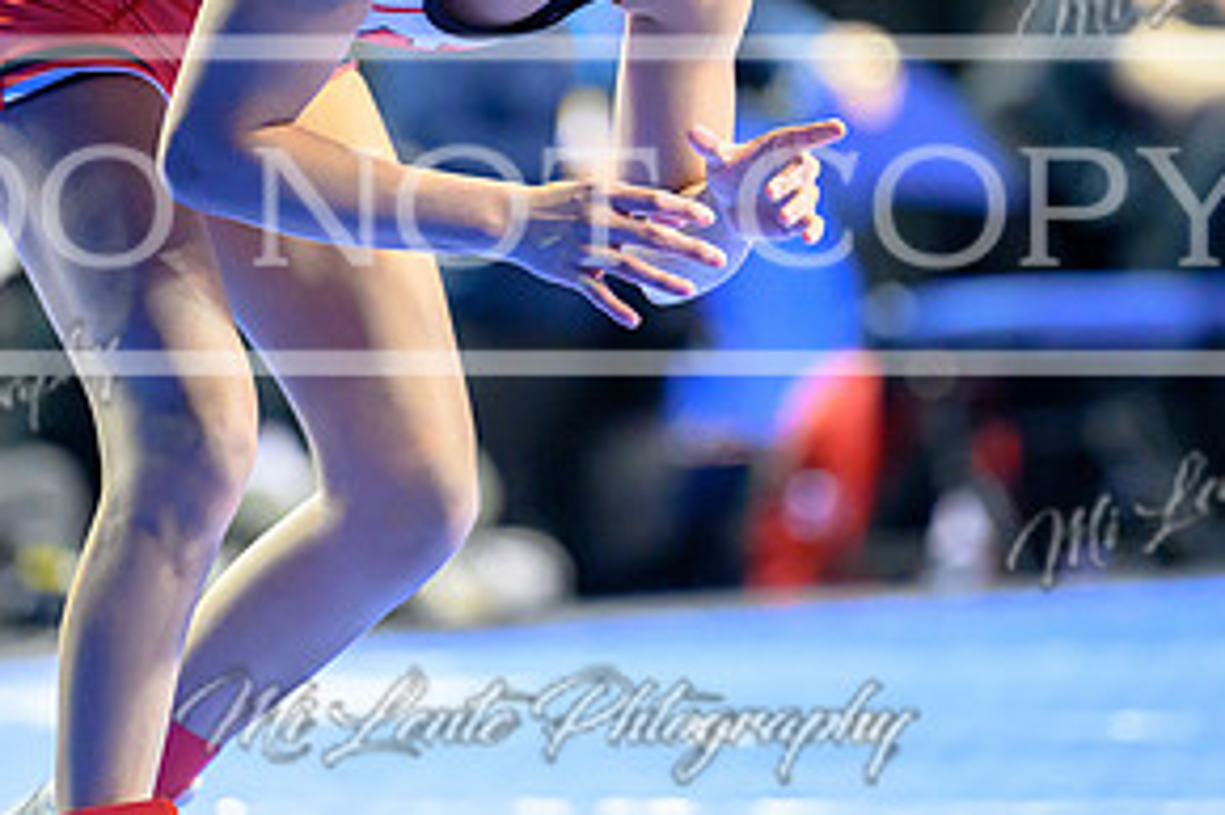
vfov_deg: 3.2
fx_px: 14589
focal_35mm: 429
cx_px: 618
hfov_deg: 4.8
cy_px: 227
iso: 5000
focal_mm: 200
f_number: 2.8
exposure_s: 1/800
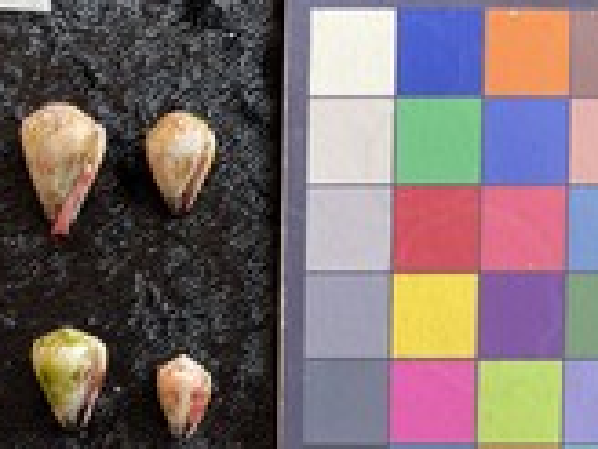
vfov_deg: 23.3
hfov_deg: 29.9
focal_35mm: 62
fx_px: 1071
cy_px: 360
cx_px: 62
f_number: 1.8
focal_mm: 3
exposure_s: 1/120
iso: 50
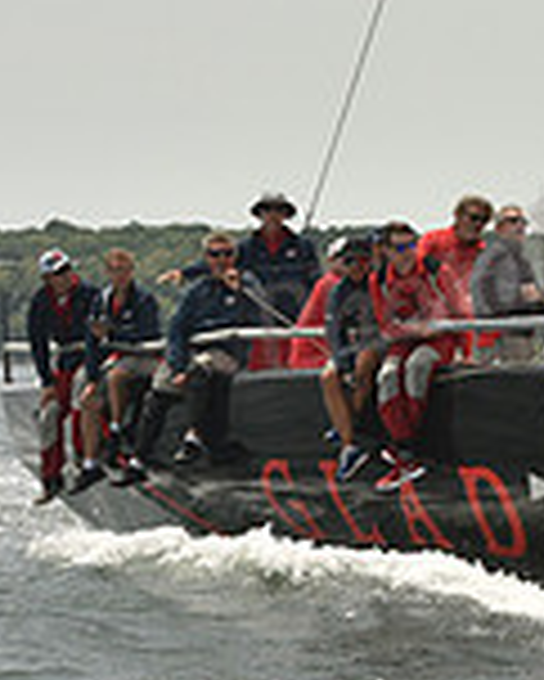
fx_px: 5087
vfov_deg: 7.6
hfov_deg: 6.0
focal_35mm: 253
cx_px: 1119
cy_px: 430
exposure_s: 1/1000
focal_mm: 70
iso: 400
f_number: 11
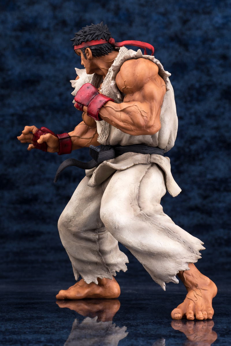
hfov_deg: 19.5
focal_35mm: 70
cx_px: 116
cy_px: 173
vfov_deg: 28.8
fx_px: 673
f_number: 11
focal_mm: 70
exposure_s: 1/125
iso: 64
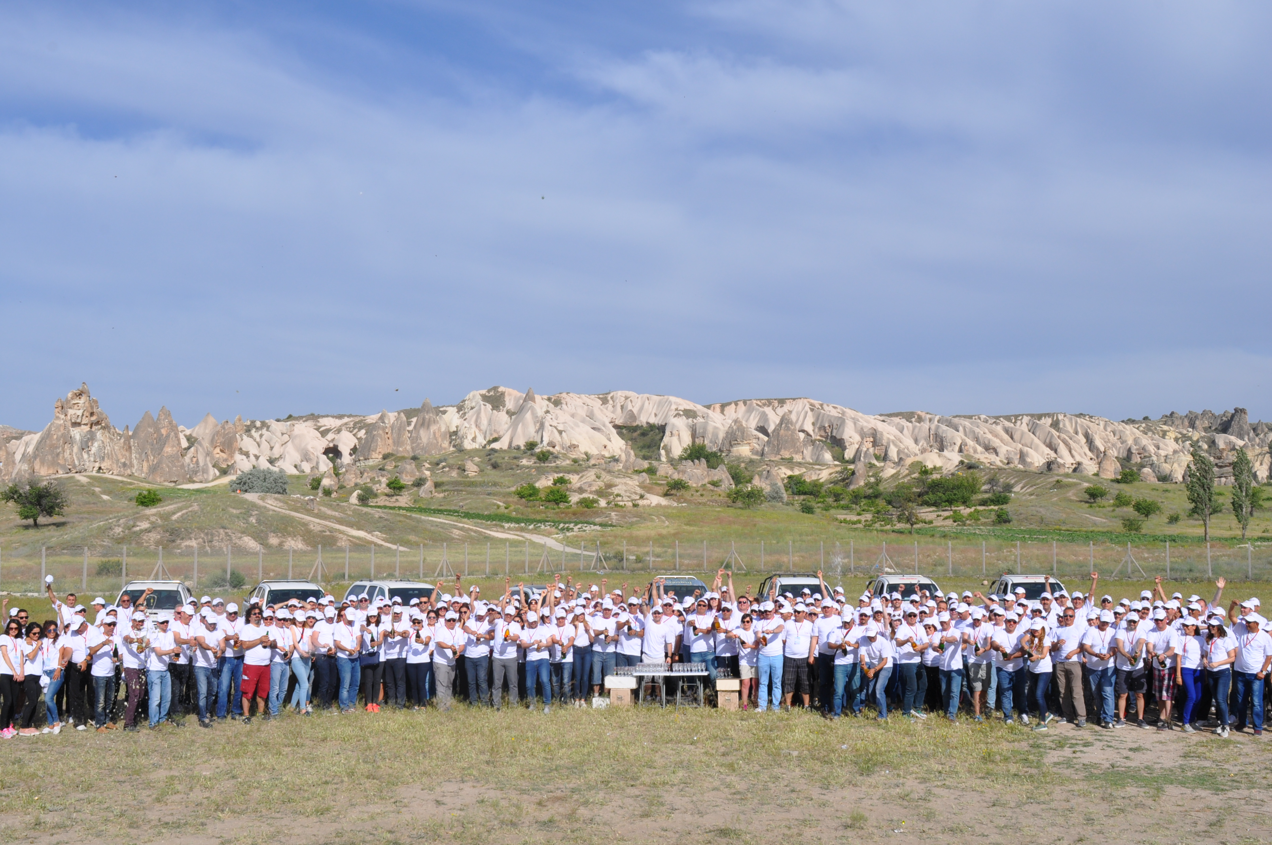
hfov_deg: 51.3
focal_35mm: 38
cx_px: 636
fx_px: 1323
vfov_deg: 35.4
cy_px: 422
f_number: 16
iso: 200
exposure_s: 1/250
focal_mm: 25
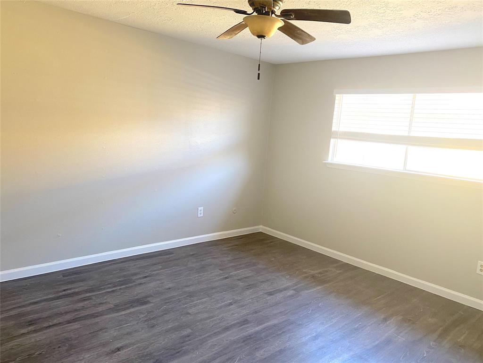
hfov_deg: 67.3
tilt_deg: -7.9
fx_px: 363
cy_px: 182
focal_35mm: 26
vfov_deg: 53.1
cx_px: 242
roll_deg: -4.5
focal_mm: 4.25
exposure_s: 1/69
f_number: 1.8
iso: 125
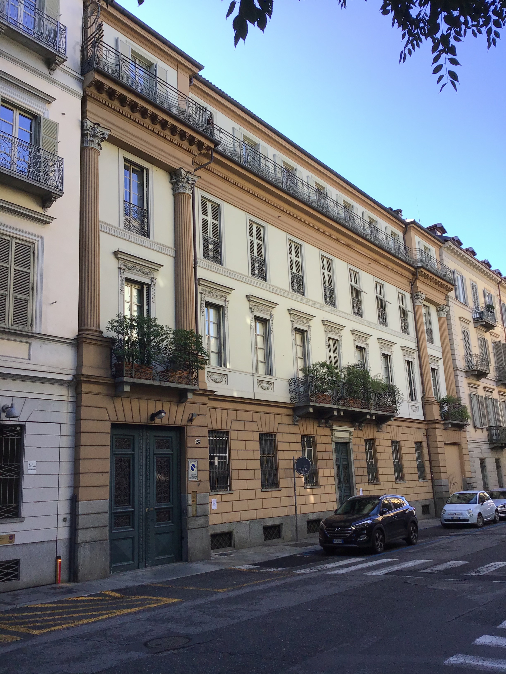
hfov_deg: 45.4
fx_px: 604
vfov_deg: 58.4
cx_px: 253
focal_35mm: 31
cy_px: 337
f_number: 2.4
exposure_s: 1/319
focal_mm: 3.3
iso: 25
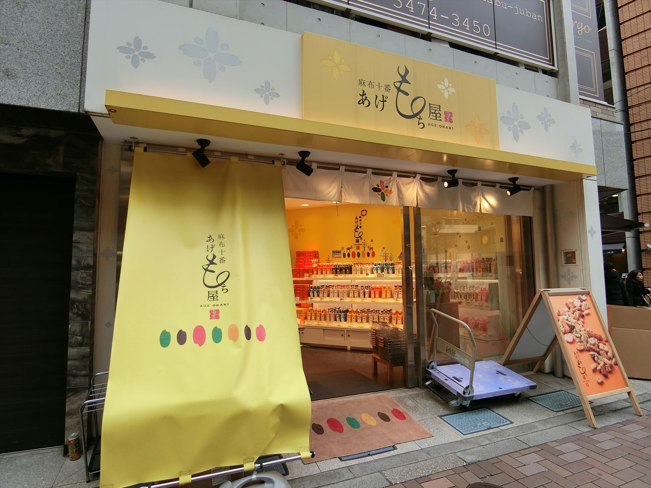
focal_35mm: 19
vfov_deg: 68.7
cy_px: 244
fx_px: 357
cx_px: 326
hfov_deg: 84.7
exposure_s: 1/200
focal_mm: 4.06
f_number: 2.7
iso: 80
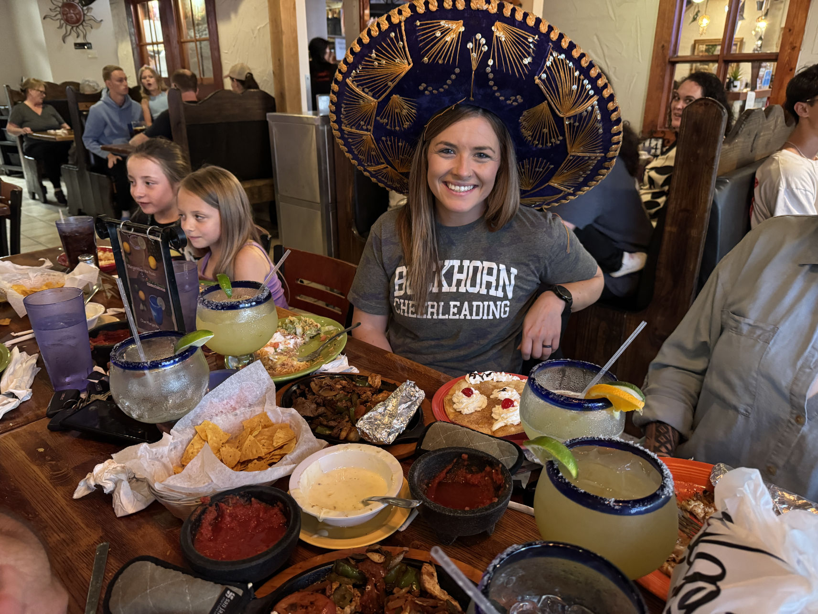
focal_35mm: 24
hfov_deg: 71.6
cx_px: 409
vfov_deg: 56.8
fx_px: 567
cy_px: 307
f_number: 1.8
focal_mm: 6.8
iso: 800
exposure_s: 1/30
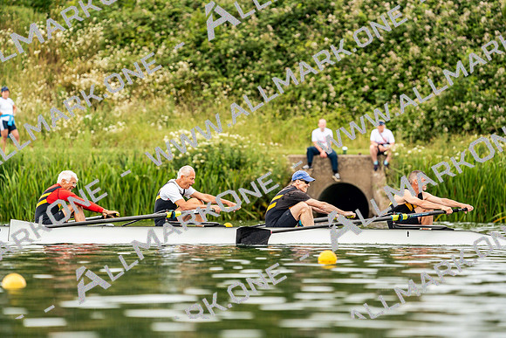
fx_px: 6354
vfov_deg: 3.0
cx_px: 253
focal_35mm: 452
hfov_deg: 4.6
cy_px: 169
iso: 640
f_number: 6.3
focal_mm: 452
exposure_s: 1/2000
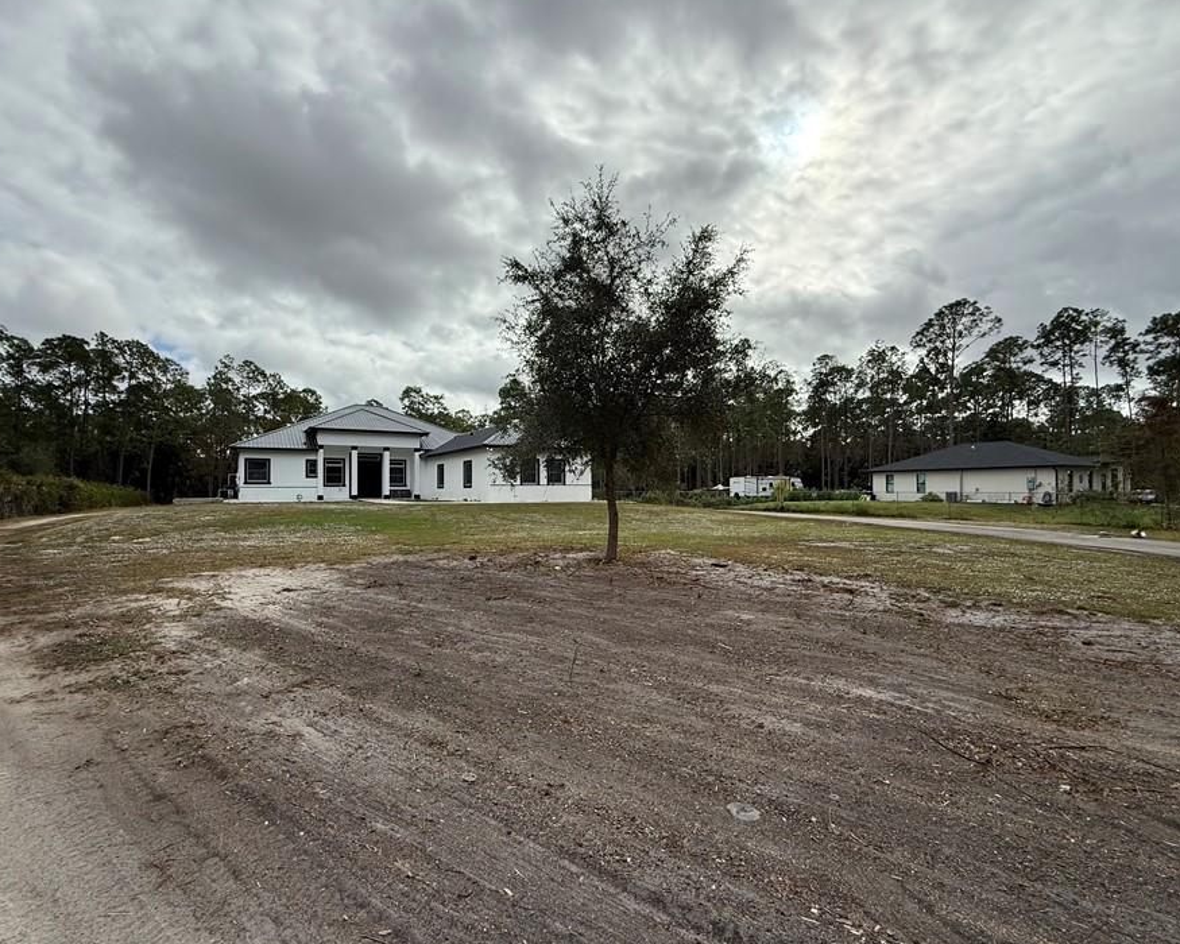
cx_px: 561
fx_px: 559
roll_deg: -1.0
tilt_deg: +2.4
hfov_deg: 93.0
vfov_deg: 80.4
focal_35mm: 16
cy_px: 480
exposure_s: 1/3289
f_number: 2.2
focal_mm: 2.22
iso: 80
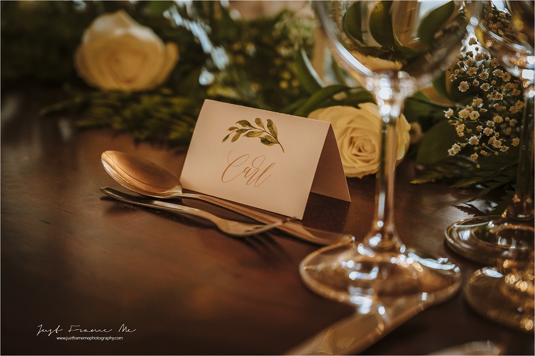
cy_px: 178
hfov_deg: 33.4
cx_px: 268
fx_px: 891
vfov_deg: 22.6
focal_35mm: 60
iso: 4000
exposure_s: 1/60
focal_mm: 60
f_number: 4
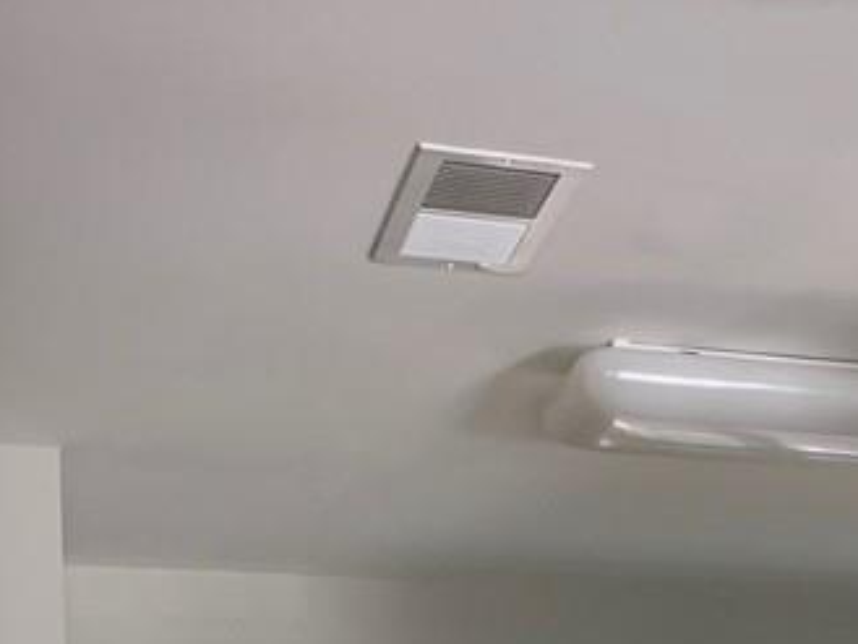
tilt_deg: +1.6
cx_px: 850
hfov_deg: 23.2
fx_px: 2008
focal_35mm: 81
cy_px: 952
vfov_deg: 16.6
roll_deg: +2.4
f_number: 1.8
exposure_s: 1/84
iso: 100
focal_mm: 4.25
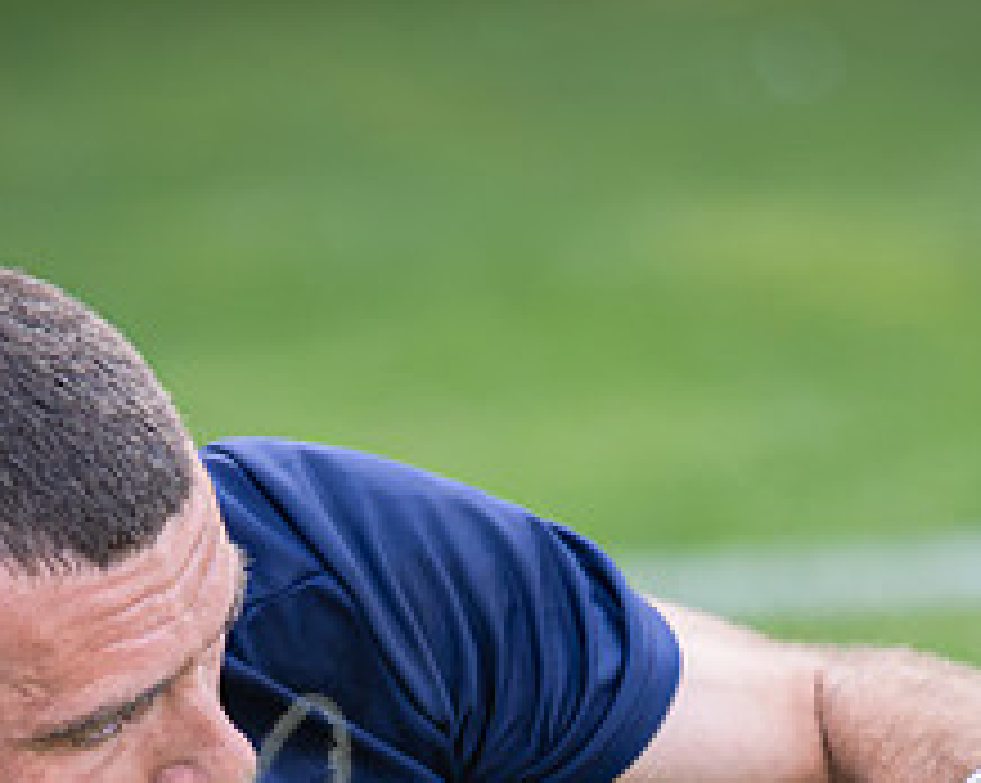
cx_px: 316
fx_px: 18855
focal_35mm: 650
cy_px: 903
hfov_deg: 3.0
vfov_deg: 2.4
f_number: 1.8
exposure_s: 1/2000
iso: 400
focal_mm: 135
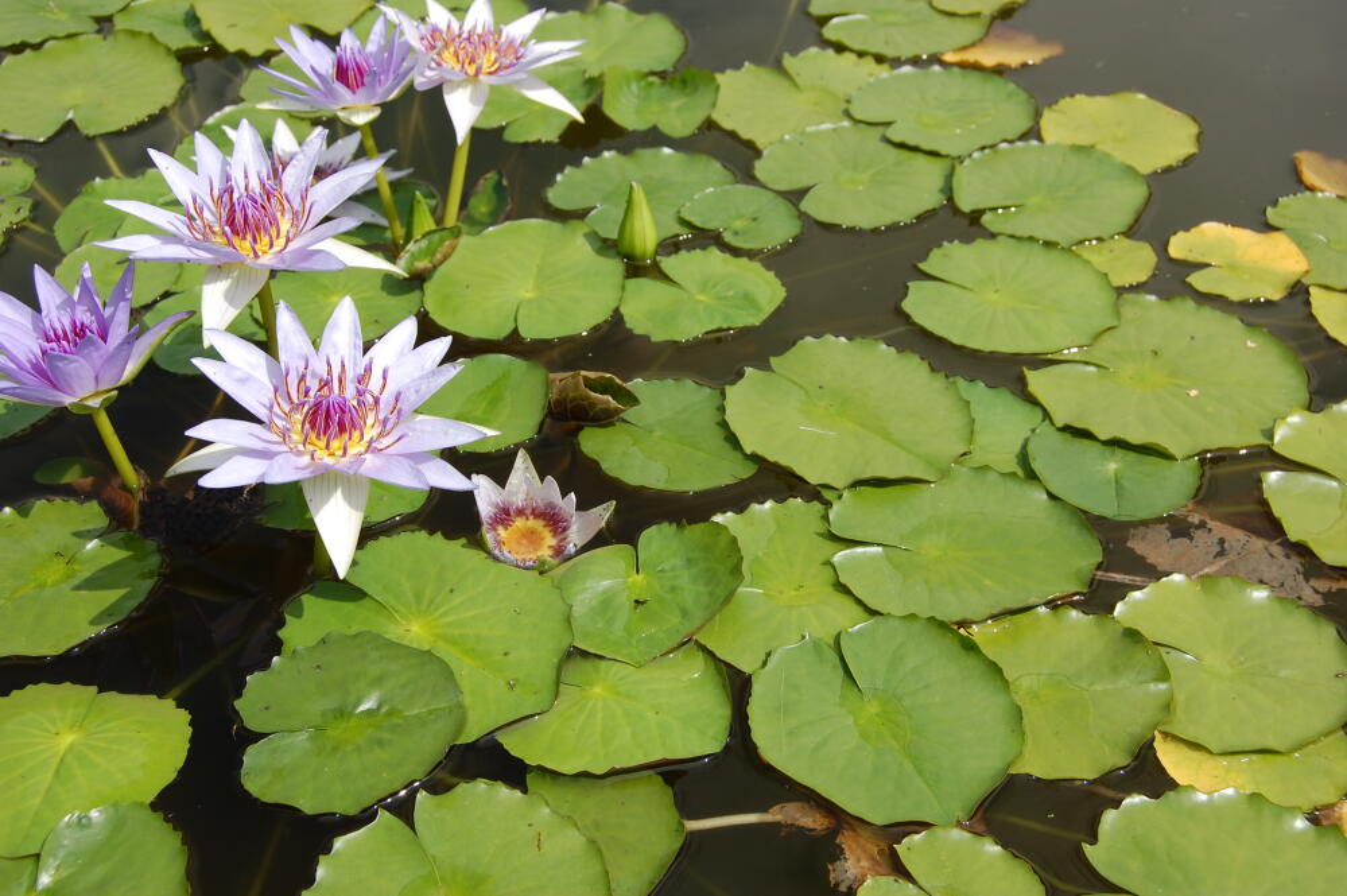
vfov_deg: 28.9
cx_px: 674
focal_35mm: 46
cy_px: 448
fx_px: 1738
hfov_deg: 42.4
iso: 200
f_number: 8
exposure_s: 1/500
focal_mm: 31
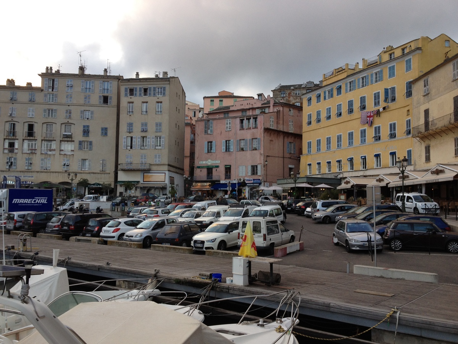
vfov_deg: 40.7
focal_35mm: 35
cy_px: 172
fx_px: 463
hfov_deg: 52.6
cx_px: 229
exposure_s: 1/148
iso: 64
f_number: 2.4
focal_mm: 4.28
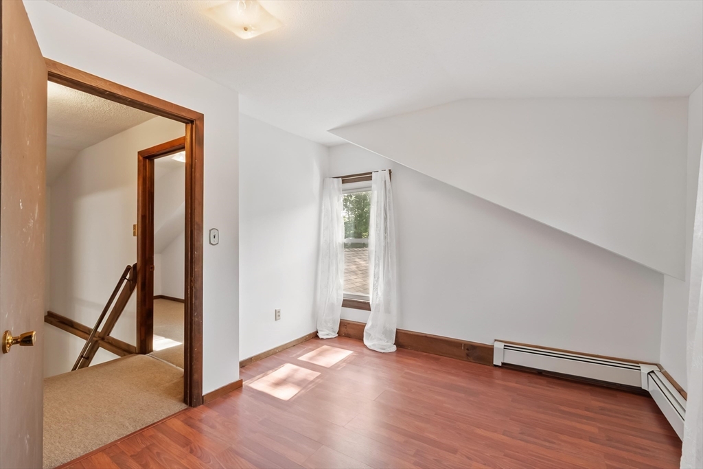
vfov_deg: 77.3
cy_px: 234
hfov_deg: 100.4
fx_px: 293
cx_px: 352
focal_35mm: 15
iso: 320
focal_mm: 10
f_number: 8
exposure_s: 1/2.5
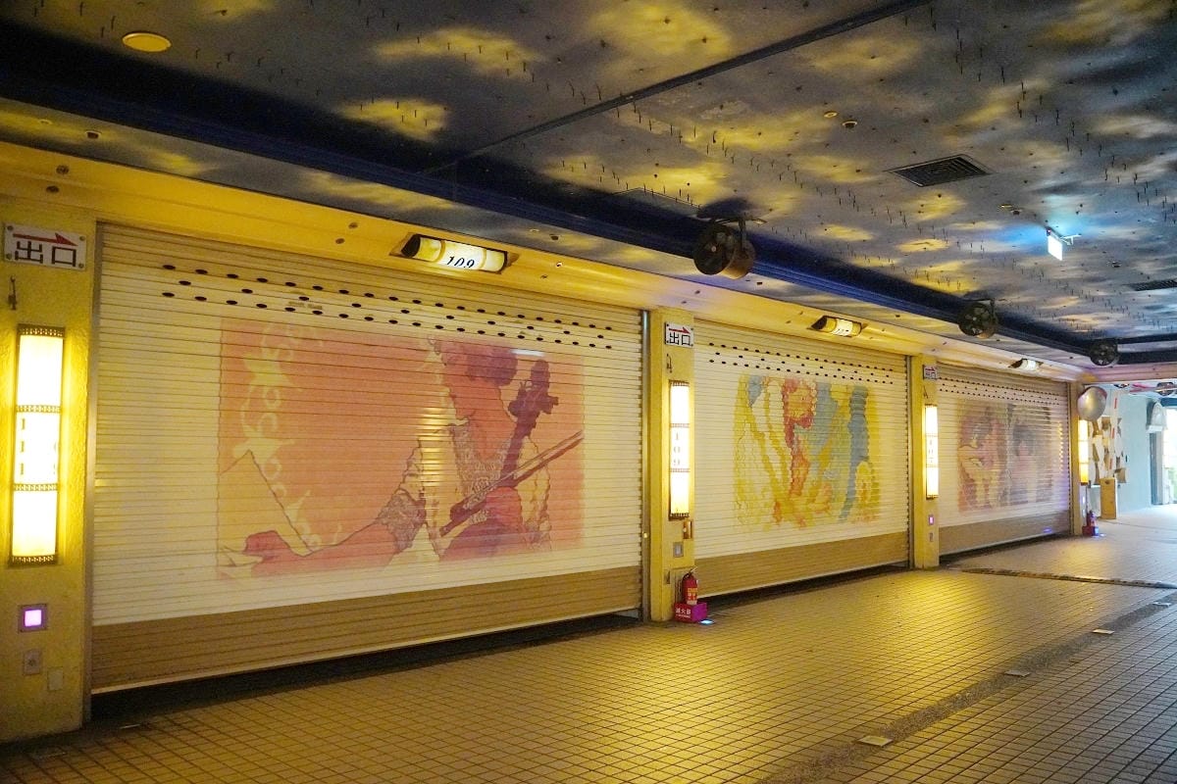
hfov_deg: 65.5
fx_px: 915
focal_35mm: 28
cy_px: 392
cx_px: 588
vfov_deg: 46.4
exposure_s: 1/60
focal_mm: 28
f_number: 2.8
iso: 12800
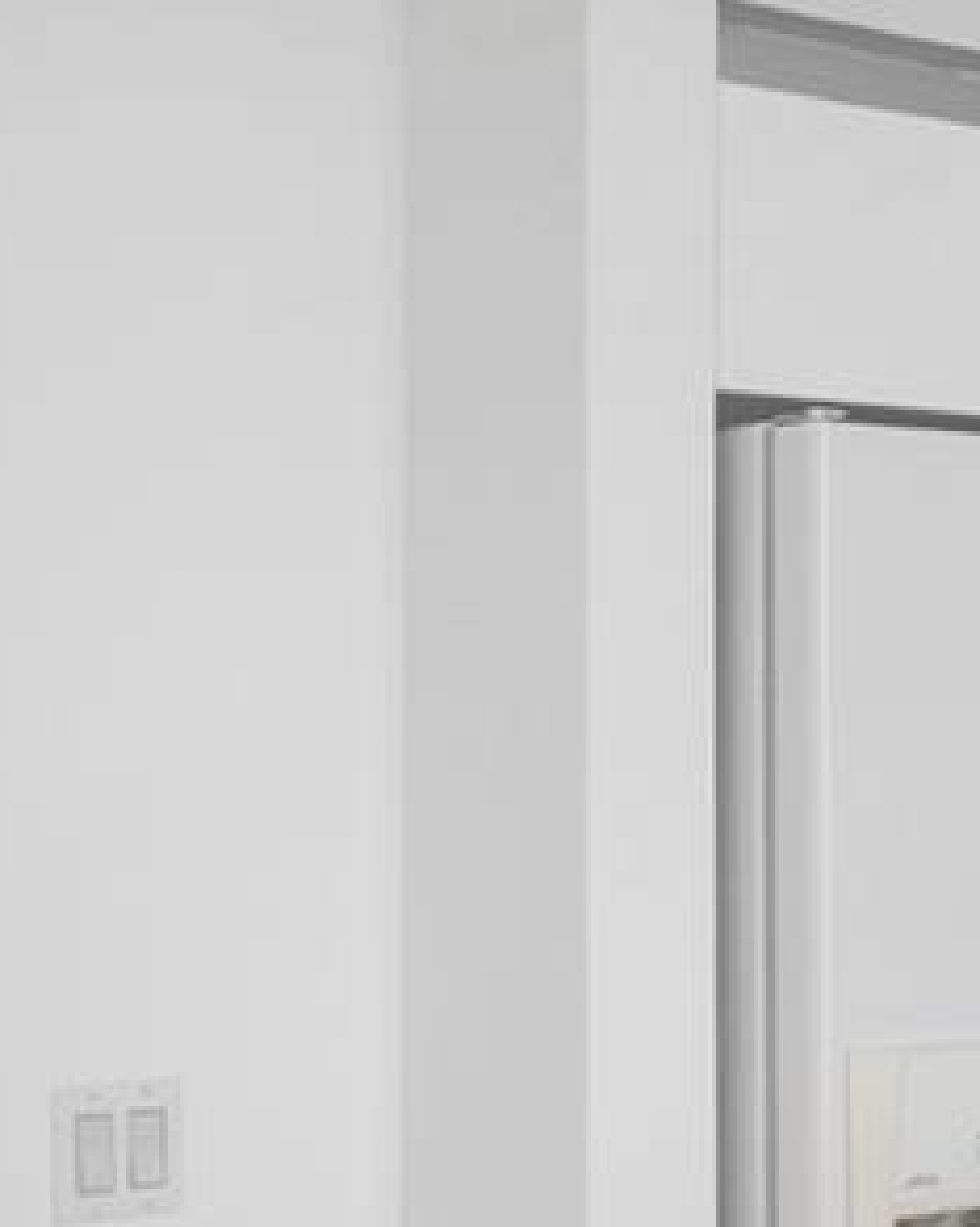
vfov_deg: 23.2
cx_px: 1051
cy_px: 825
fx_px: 2976
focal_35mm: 82
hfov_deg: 18.1
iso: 500
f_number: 4
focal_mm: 16
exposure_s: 1/160
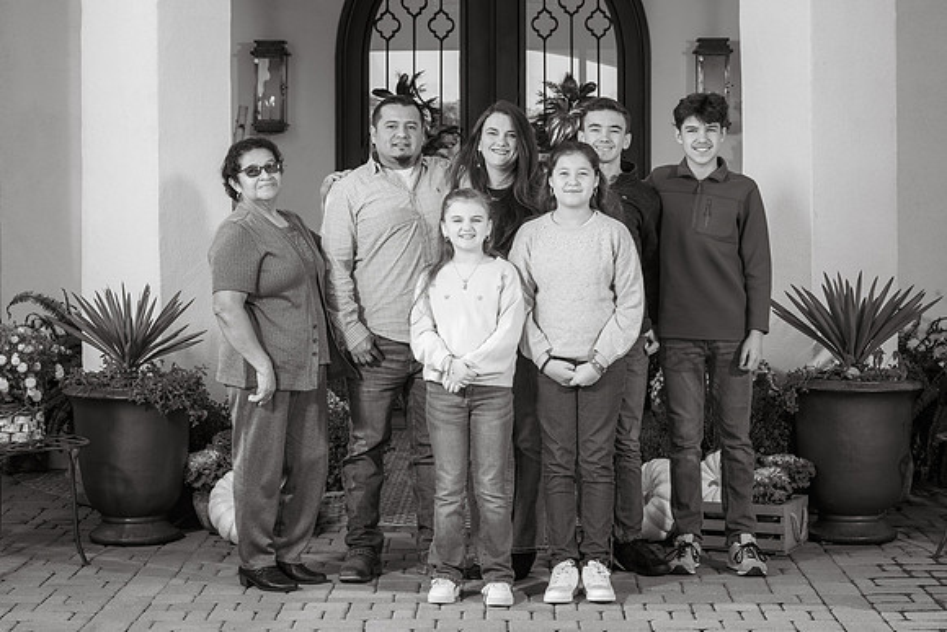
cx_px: 405
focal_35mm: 86
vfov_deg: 15.9
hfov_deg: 23.6
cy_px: 273
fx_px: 2267
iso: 64
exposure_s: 1/250
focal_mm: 75
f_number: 8
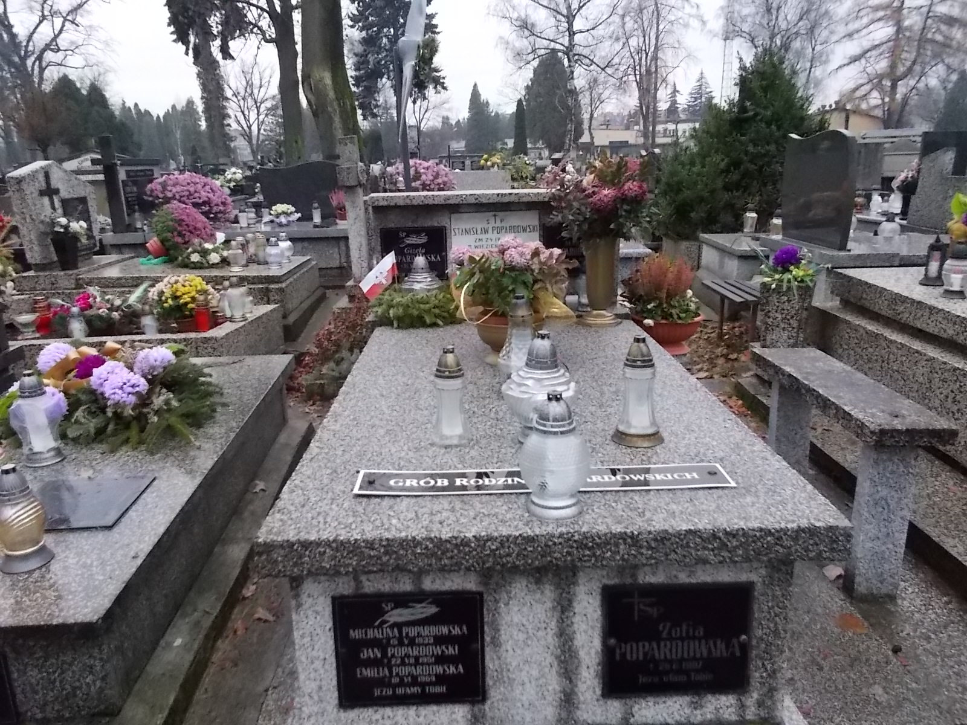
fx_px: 726
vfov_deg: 53.1
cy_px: 362
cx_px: 484
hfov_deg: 67.3
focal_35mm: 26
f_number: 3.2
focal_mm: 4.6
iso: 400
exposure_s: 1/250
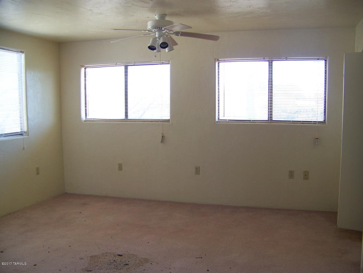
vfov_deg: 39.7
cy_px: 136
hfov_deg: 51.4
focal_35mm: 36
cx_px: 182
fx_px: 378
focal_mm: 5.85
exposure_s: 1/30
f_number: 2.8
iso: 64
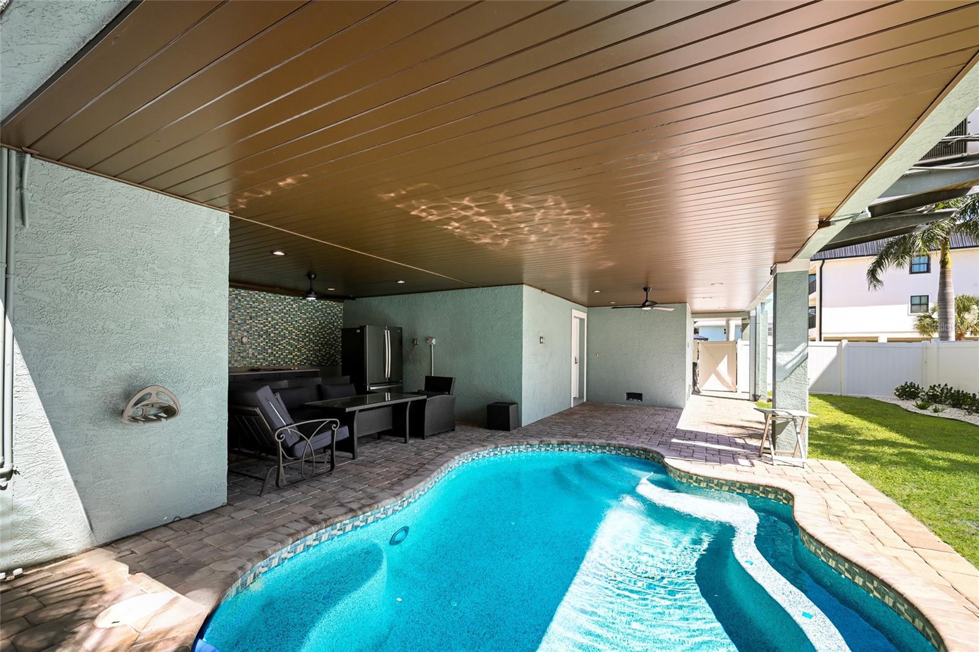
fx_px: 381
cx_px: 490
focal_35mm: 14
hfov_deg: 104.3
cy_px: 326
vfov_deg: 81.2
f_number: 8
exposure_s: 1/200
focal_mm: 14
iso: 800
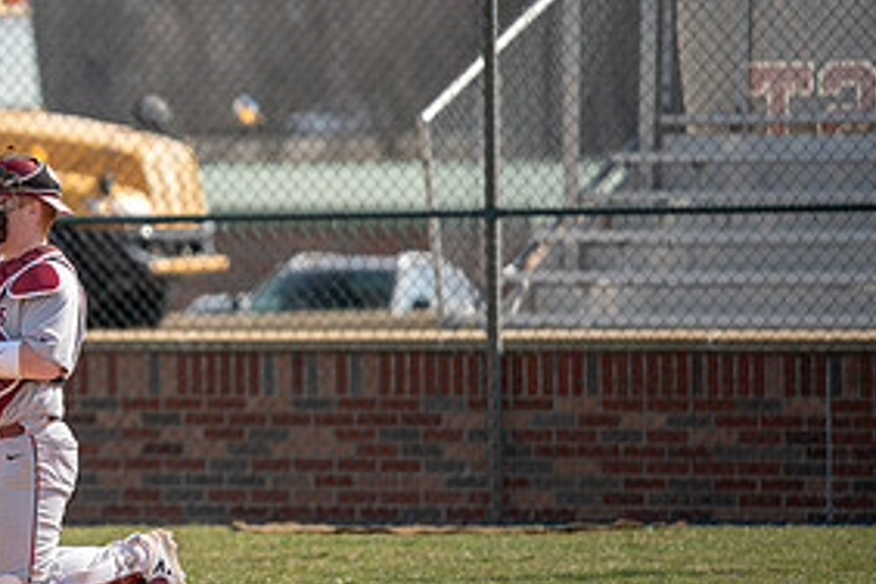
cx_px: -12
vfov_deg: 3.3
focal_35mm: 412
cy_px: 353
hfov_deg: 5.0
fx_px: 10025
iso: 200
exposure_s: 1/1000
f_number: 2.8
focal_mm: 200
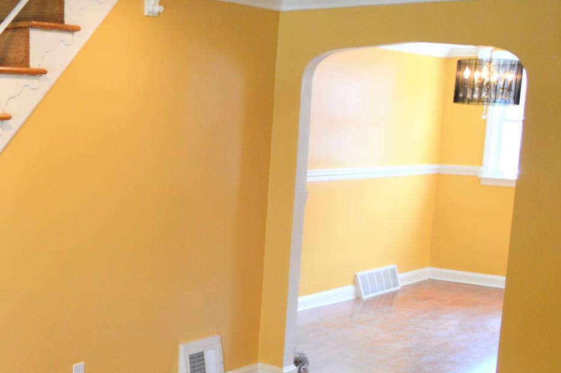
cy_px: 297
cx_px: -8
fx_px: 919
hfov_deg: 31.3
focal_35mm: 59
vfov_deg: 22.6
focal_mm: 18
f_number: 4.5
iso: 400
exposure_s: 1/80
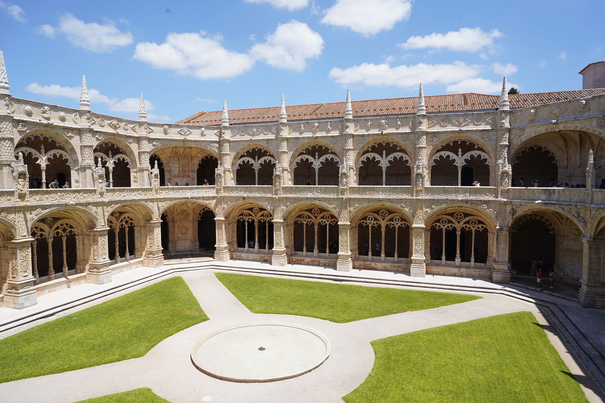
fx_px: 403
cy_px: 202
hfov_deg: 73.7
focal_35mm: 24
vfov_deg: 53.1
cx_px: 302
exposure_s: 1/100
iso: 100
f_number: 13
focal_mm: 24
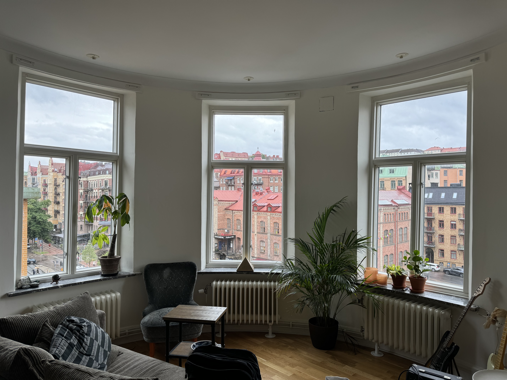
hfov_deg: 71.6
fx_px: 352
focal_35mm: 24
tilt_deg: +1.2
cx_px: 254
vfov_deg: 56.8
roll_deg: +0.7
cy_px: 190
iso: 80
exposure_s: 1/278
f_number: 1.78
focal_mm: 6.76
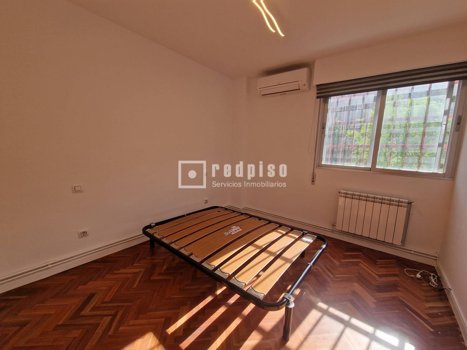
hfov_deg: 106.2
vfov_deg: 89.9
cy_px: 175
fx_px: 175
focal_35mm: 13
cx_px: 234
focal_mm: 2.2
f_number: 2.2
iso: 50
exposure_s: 1/317
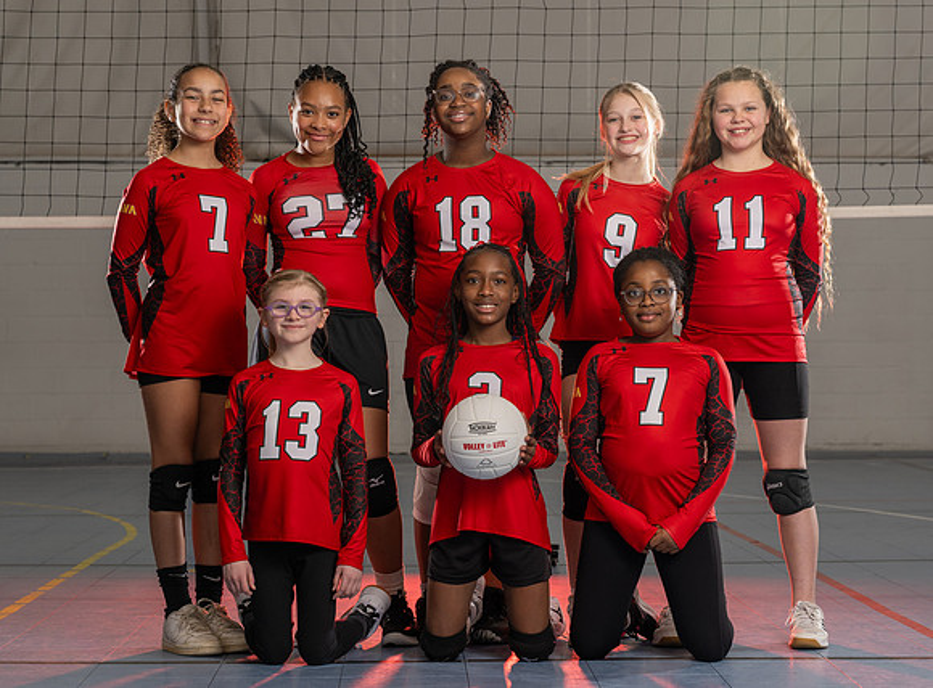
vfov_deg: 16.7
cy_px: 287
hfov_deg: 22.5
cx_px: 487
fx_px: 2340
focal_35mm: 87
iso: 200
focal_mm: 70
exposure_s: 1/100
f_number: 5.6
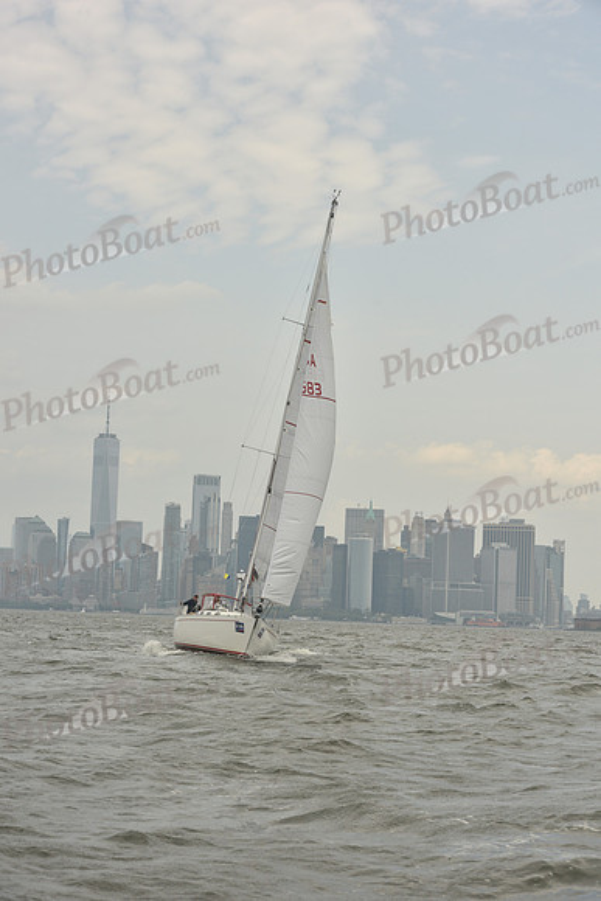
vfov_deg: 27.0
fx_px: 1877
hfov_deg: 18.2
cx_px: 300
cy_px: 450
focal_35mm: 75
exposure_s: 1/800
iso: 250
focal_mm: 75
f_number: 8
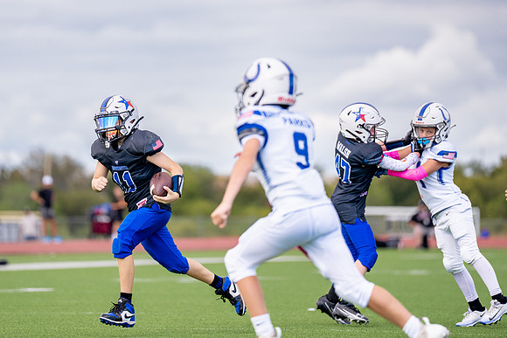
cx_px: 181
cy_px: 108
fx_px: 3858
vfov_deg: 5.0
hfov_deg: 7.5
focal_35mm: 274
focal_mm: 200
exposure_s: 1/3200
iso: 400
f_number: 2.8
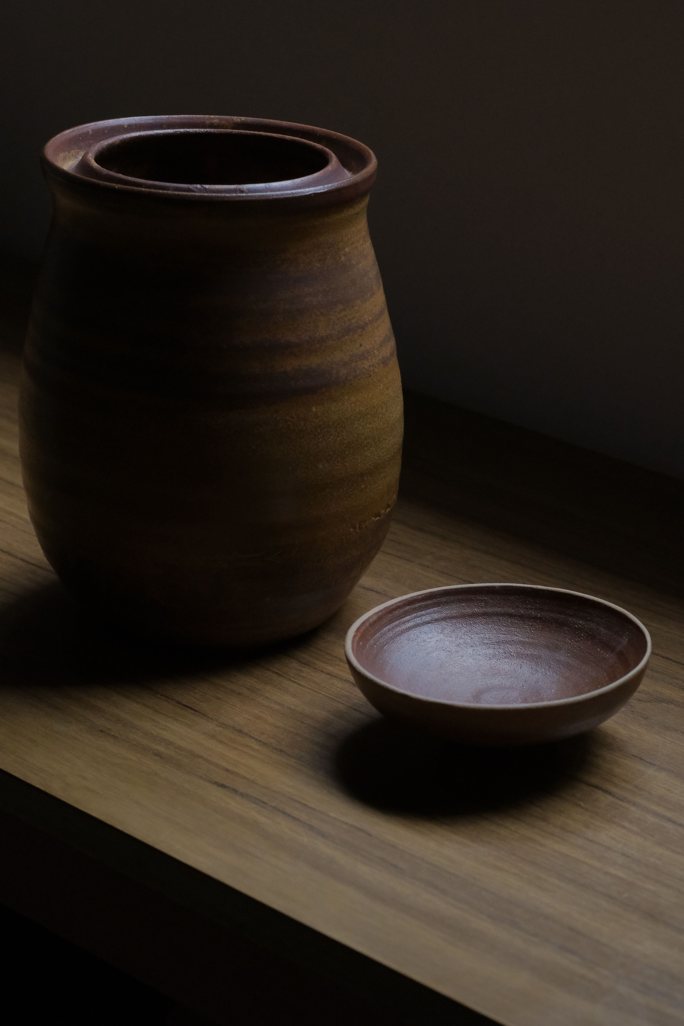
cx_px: 312
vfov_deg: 21.2
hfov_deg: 14.2
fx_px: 2736
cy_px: 489
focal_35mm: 96
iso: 3200
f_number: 6.4
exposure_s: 1/500
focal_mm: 56
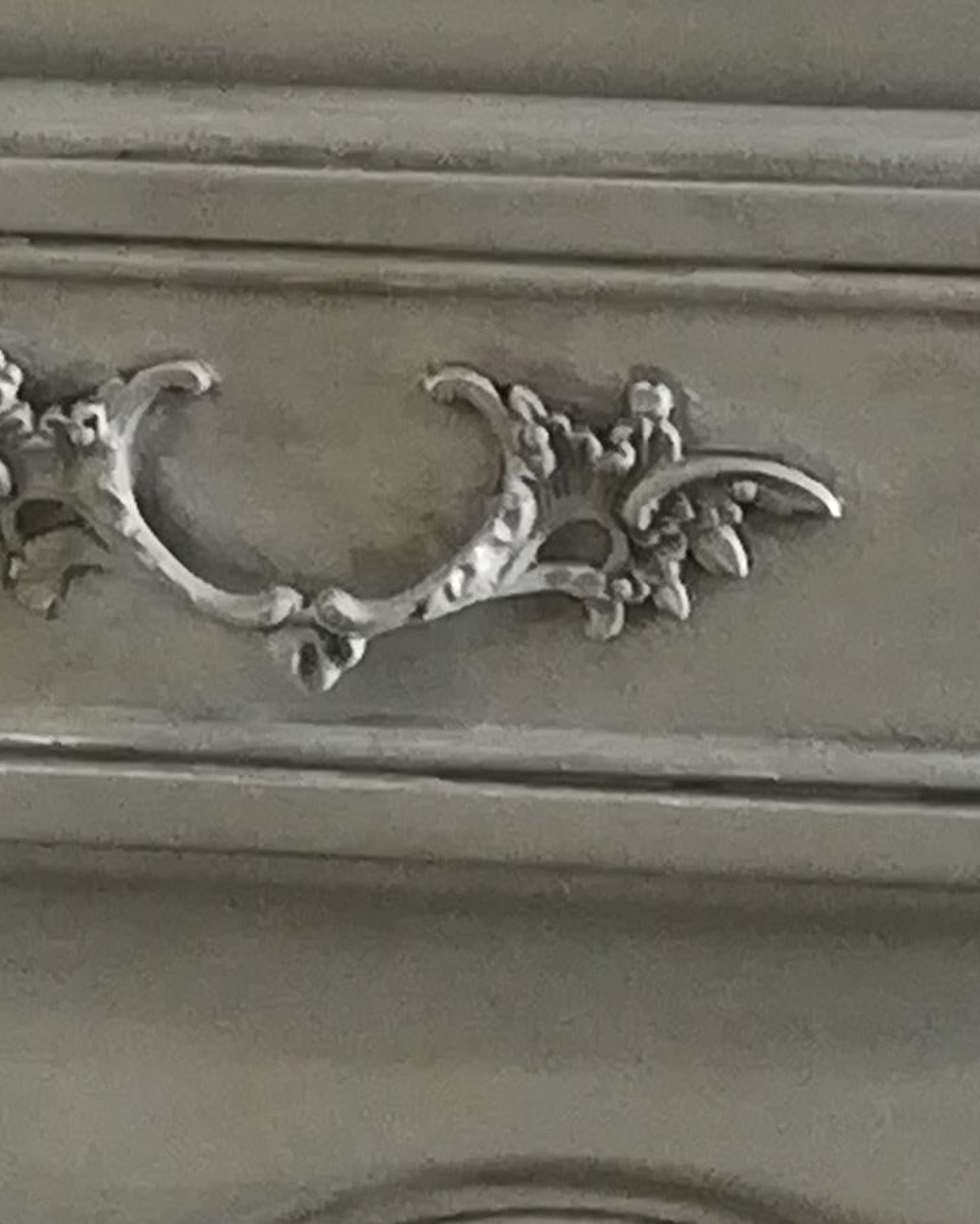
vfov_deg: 9.5
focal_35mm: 192
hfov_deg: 8.0
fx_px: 6959
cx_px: 162
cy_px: -998
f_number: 2.2
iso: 160
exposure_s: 1/30
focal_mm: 3.83
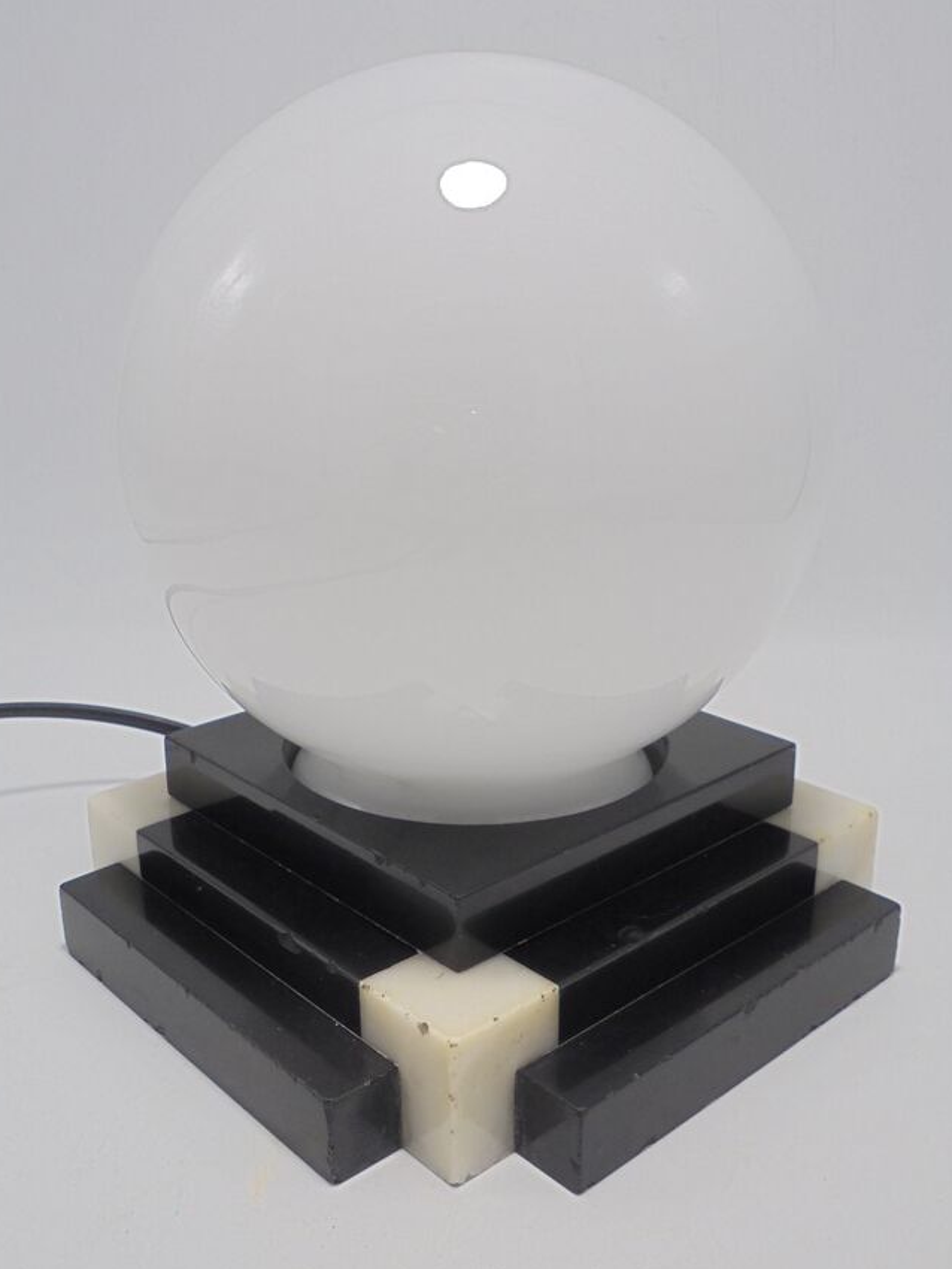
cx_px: 460
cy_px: 611
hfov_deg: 39.7
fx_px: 1319
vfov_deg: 51.3
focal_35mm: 36
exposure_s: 1/80
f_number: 4
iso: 100
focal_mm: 6.1
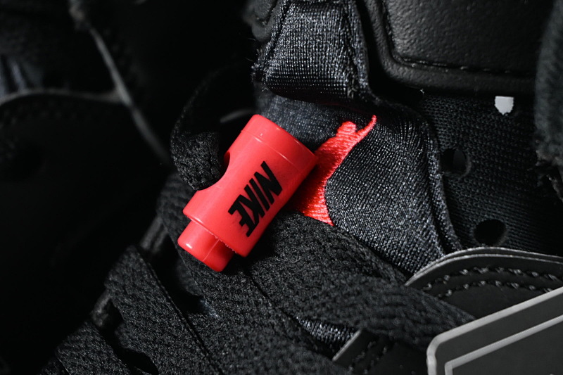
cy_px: 188
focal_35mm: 75
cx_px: 282
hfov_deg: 27.0
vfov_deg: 18.2
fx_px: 1173
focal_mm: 50
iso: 1250
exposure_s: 1/125
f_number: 6.3
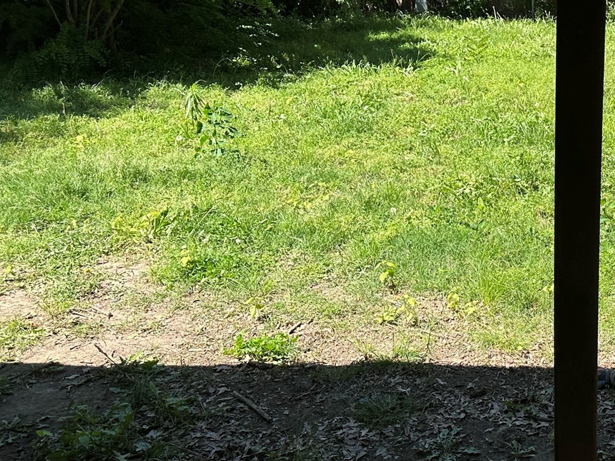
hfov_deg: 35.3
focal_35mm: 51
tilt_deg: -15.7
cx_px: 554
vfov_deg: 28.5
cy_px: 209
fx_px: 906
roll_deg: -1.4
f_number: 1.78
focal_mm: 6.86
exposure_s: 1/1845
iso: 80
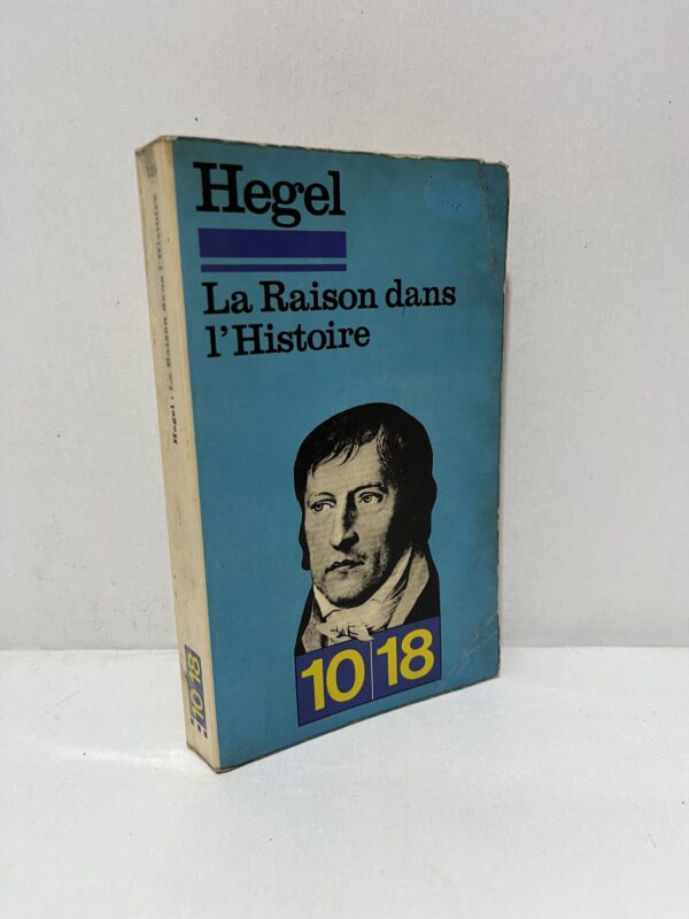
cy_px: 460
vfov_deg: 67.3
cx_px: 344
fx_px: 690
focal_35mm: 26
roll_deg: -0.5
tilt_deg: -15.2
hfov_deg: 53.1
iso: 80
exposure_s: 1/50
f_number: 1.6
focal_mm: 5.1
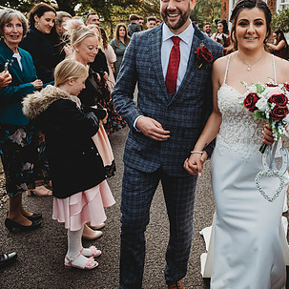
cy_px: 111
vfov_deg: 42.6
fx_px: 368
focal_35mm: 39
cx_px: 203
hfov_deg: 42.0
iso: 560
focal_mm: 24
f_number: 4.5
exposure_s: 1/800
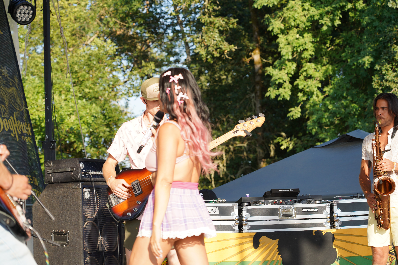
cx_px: 199
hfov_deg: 19.5
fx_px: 1161
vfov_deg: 13.0
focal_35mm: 105
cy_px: 132
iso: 100
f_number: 5.6
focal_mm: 105
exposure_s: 1/160
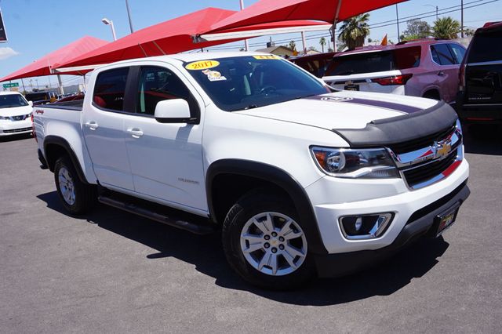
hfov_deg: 59.5
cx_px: 251
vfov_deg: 41.7
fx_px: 439
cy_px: 167
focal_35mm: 32
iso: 100
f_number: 14
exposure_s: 1/100
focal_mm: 21
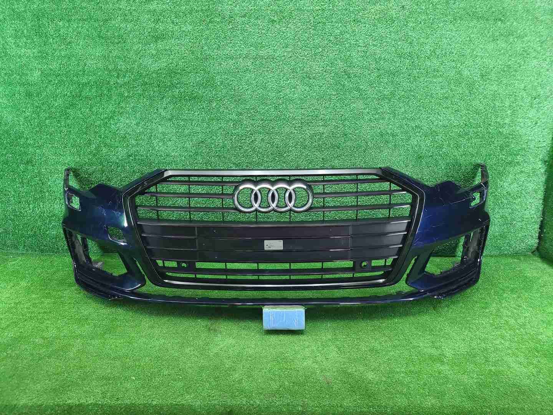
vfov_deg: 53.1
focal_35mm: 26
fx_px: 415
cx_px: 276
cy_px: 208
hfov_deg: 67.3
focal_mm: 5.4
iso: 292
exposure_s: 1/50
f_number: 1.8
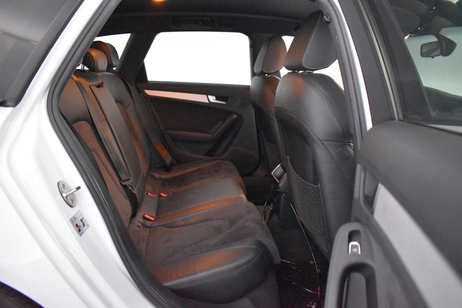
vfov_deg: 47.9
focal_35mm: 27
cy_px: 154
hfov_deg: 67.4
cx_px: 231
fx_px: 346
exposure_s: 1/60
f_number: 3.5
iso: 11400
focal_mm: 18
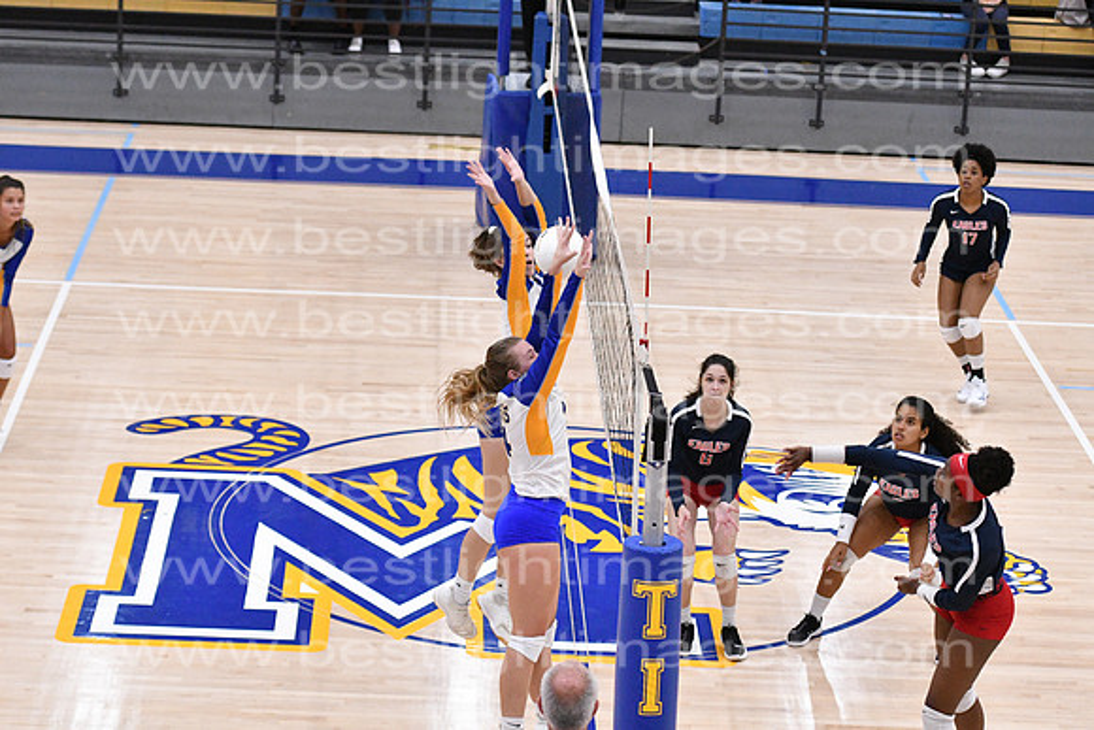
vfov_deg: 13.0
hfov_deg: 19.5
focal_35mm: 105
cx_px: 547
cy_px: 365
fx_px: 3191
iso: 6400
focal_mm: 70
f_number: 3.2
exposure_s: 1/1000
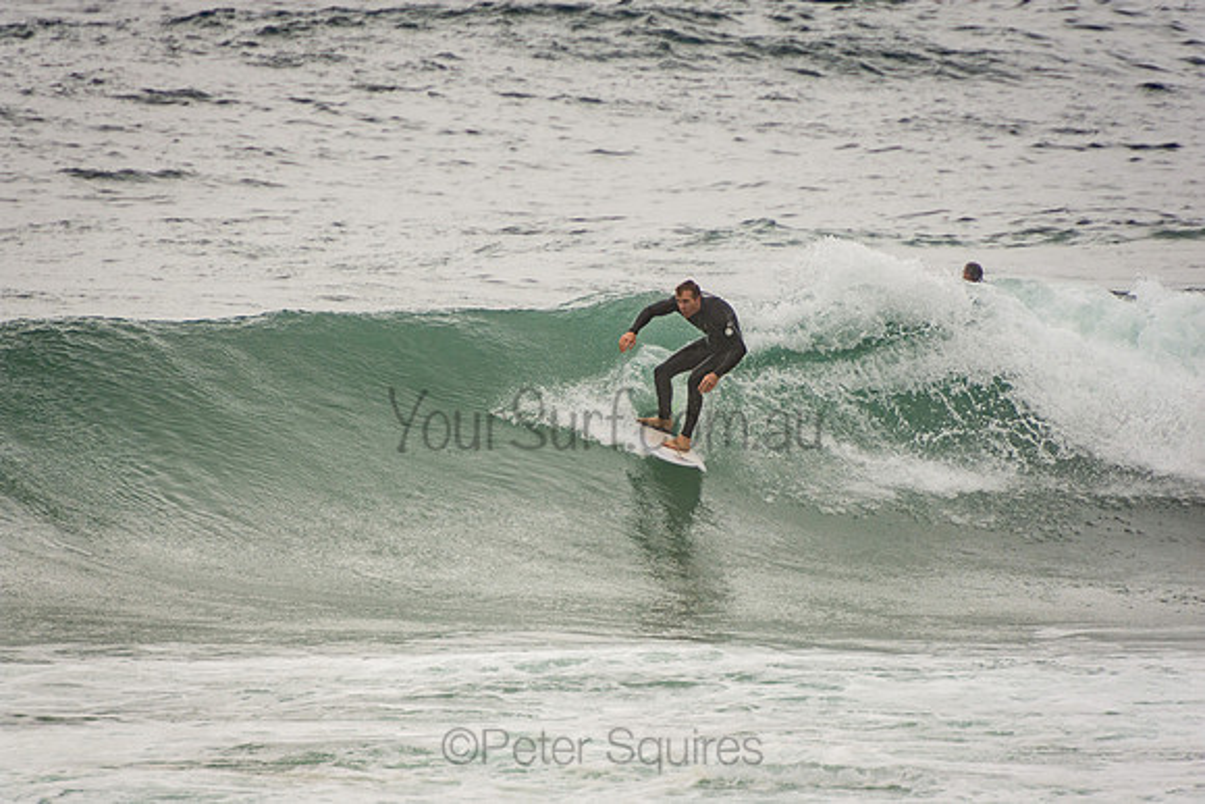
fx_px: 20087
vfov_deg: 2.3
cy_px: 402
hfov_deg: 3.4
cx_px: 602
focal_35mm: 600
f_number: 5.6
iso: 320
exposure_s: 1/1250
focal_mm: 400
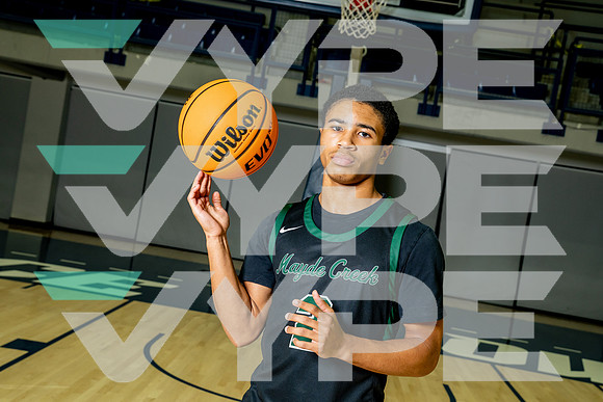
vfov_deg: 29.3
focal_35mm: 46
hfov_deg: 42.7
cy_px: 201
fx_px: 771
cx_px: 302
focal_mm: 46
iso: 640
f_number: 7.1
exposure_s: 1/250
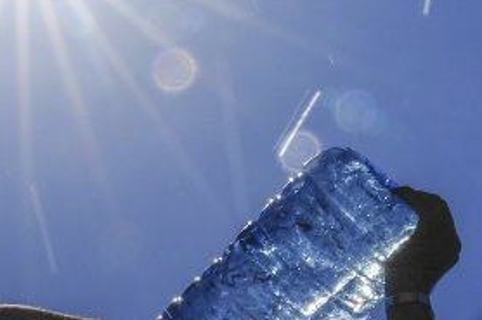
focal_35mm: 82
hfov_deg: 24.5
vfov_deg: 16.6
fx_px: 1097
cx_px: 355
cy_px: 99
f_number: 22
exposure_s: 1/250
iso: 50
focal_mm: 19
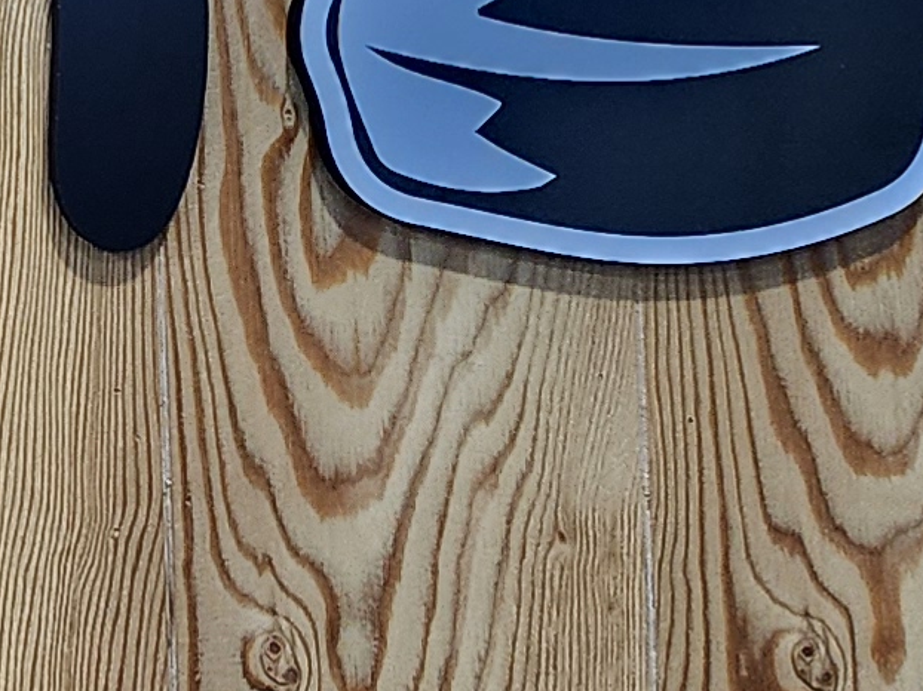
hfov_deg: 12.4
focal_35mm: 148
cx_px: -623
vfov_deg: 9.7
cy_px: -429
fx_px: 3945
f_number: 1.8
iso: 250
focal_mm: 6.4
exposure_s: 1/120
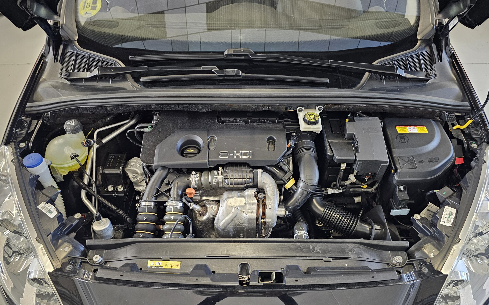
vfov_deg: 48.9
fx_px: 333
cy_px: 187
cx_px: 240
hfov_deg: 72.5
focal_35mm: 25
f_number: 1.7
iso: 640
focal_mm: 6.3
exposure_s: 1/24
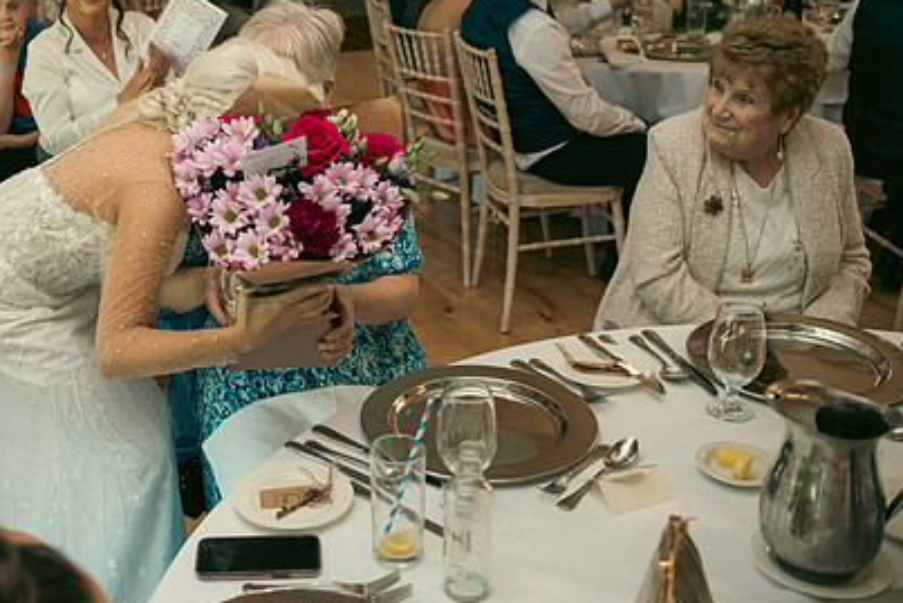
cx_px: 287
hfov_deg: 42.1
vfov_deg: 29.2
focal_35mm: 46
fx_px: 1154
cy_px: 228
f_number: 3.5
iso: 800
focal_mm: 32
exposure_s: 1/160
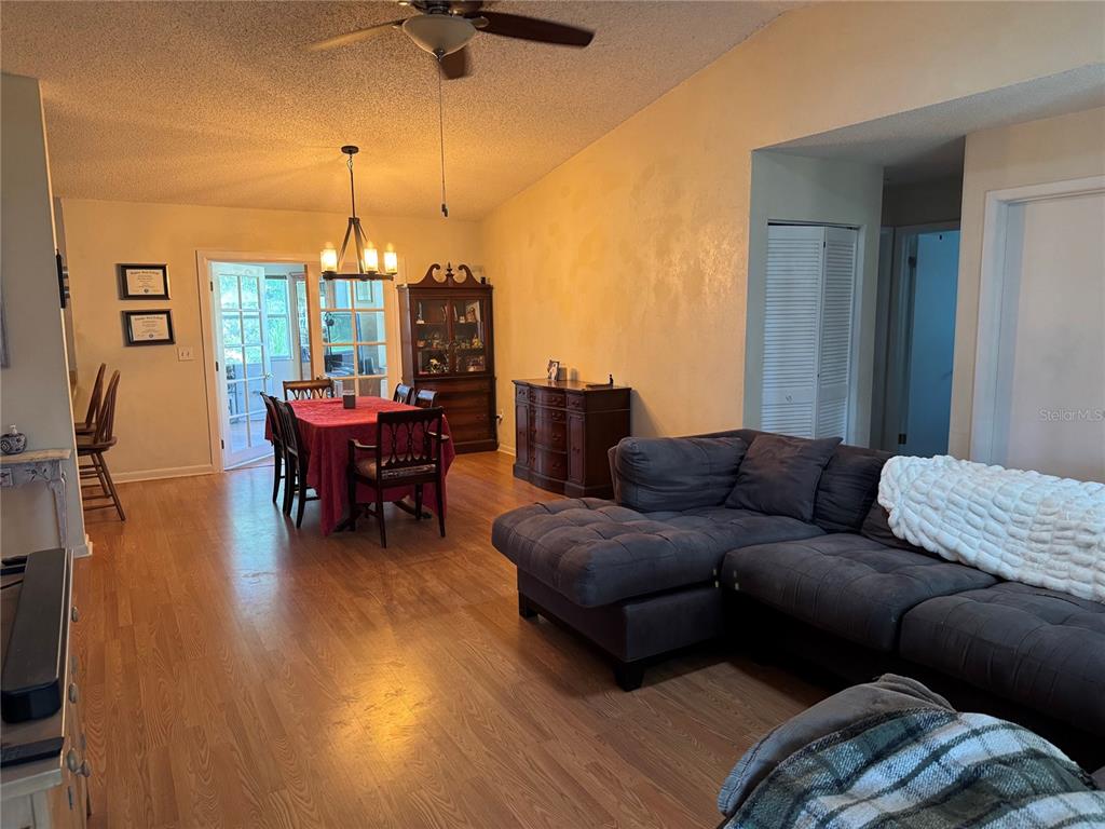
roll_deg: +0.3
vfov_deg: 56.8
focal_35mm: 24
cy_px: 414
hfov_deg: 71.6
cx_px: 552
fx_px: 766
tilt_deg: -8.7
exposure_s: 1/60
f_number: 1.78
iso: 500
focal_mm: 6.76
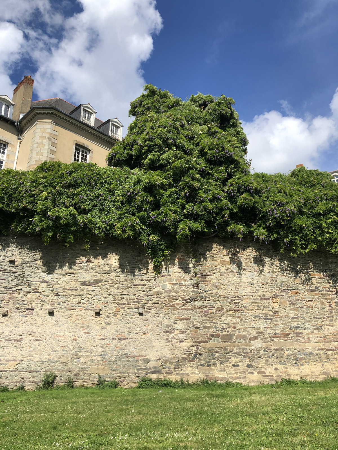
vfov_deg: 63.4
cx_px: 169
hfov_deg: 49.7
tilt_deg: +20.5
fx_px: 365
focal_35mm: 28
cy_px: 225
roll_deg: +1.6
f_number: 1.8
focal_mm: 4
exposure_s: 1/2024
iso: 20
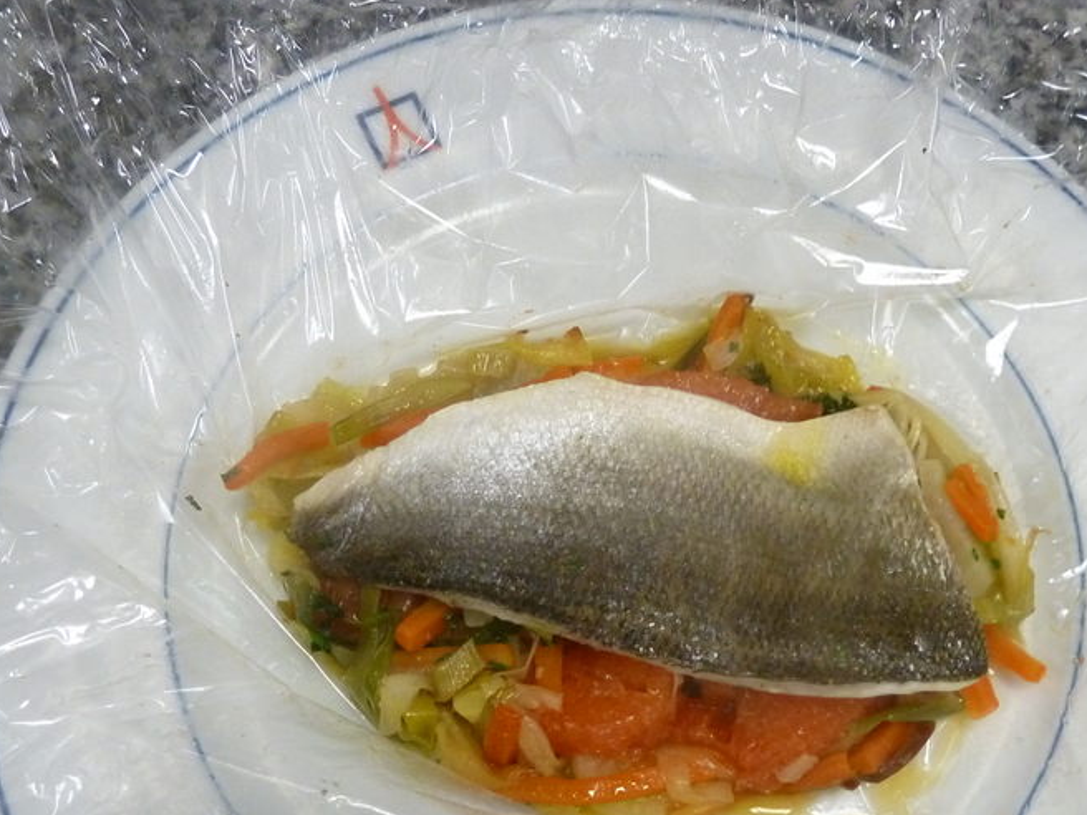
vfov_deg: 36.3
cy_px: 565
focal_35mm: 39
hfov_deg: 47.7
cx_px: 628
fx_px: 1225
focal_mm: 4.1
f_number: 3.3
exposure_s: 1/25
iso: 400
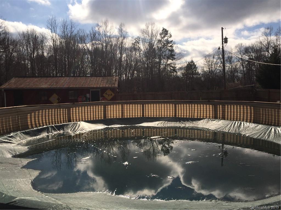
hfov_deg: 61.7
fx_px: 235
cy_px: 105
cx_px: 140
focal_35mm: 29
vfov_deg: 48.2
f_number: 2.2
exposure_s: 1/7937
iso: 32
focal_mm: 4.15
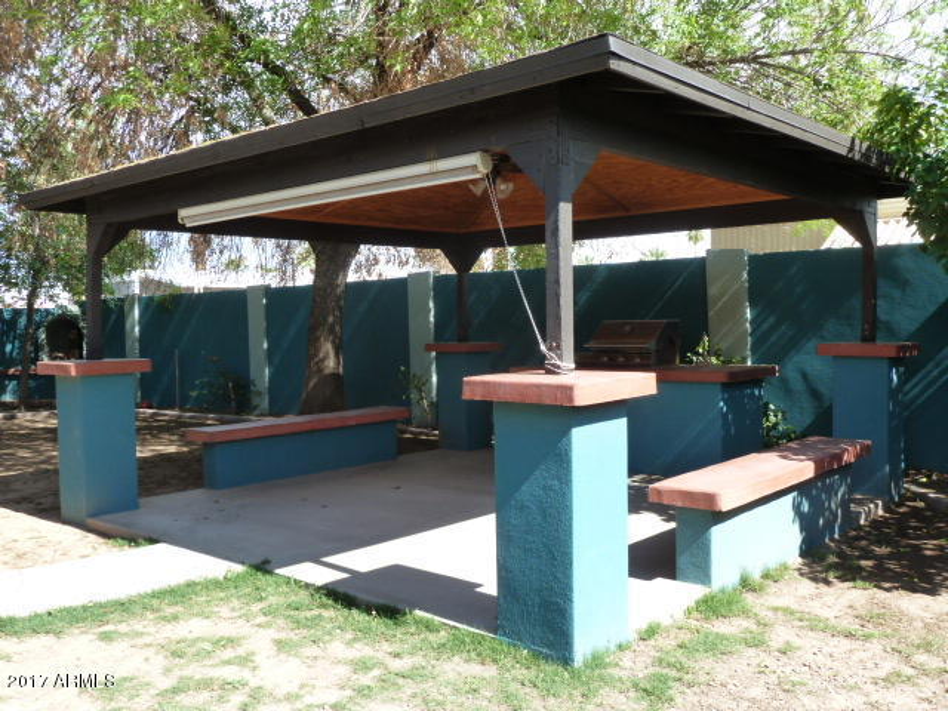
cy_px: 356
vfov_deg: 44.2
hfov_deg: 56.8
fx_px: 876
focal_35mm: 32
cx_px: 474
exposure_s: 1/200
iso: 125
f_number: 4
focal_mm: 5.3
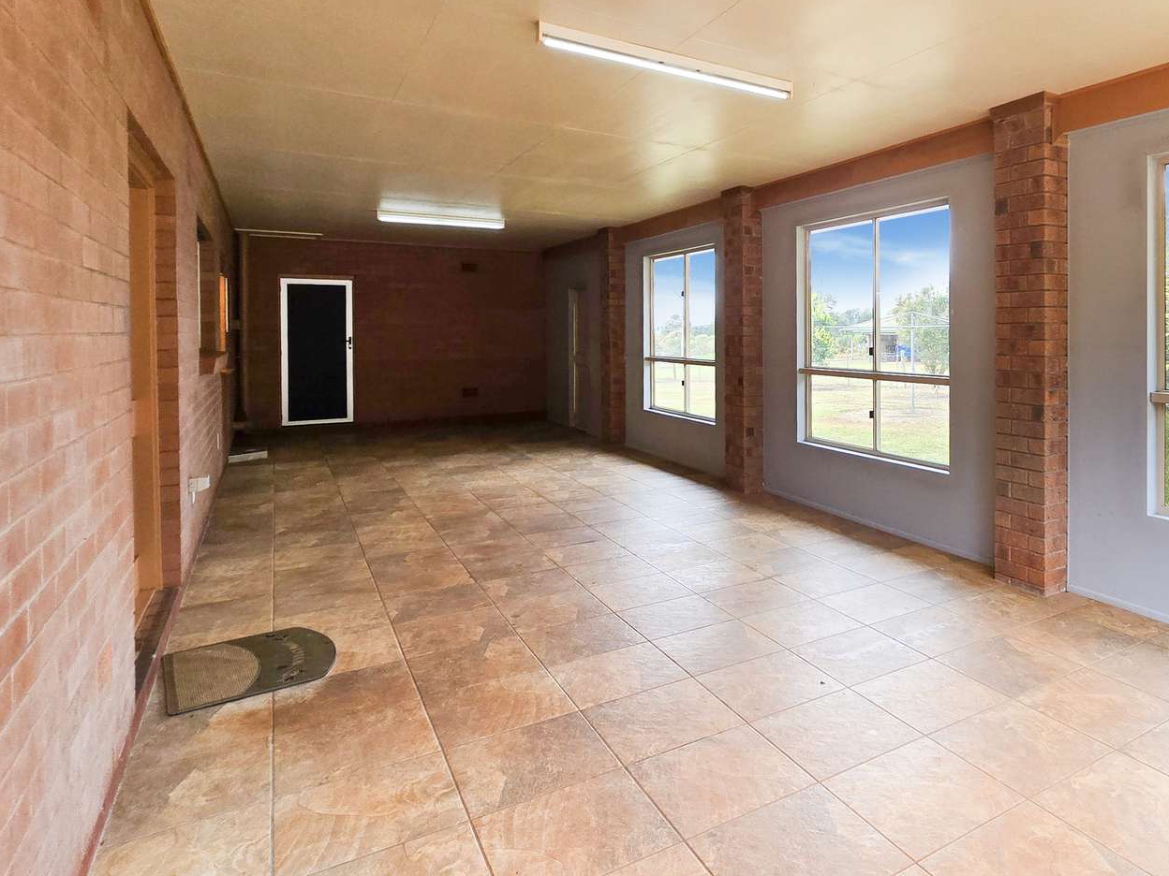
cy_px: 398
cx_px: 876
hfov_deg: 75.8
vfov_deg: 65.8
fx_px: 675
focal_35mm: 20
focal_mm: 2.2
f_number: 2.2
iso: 50
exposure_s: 1/233
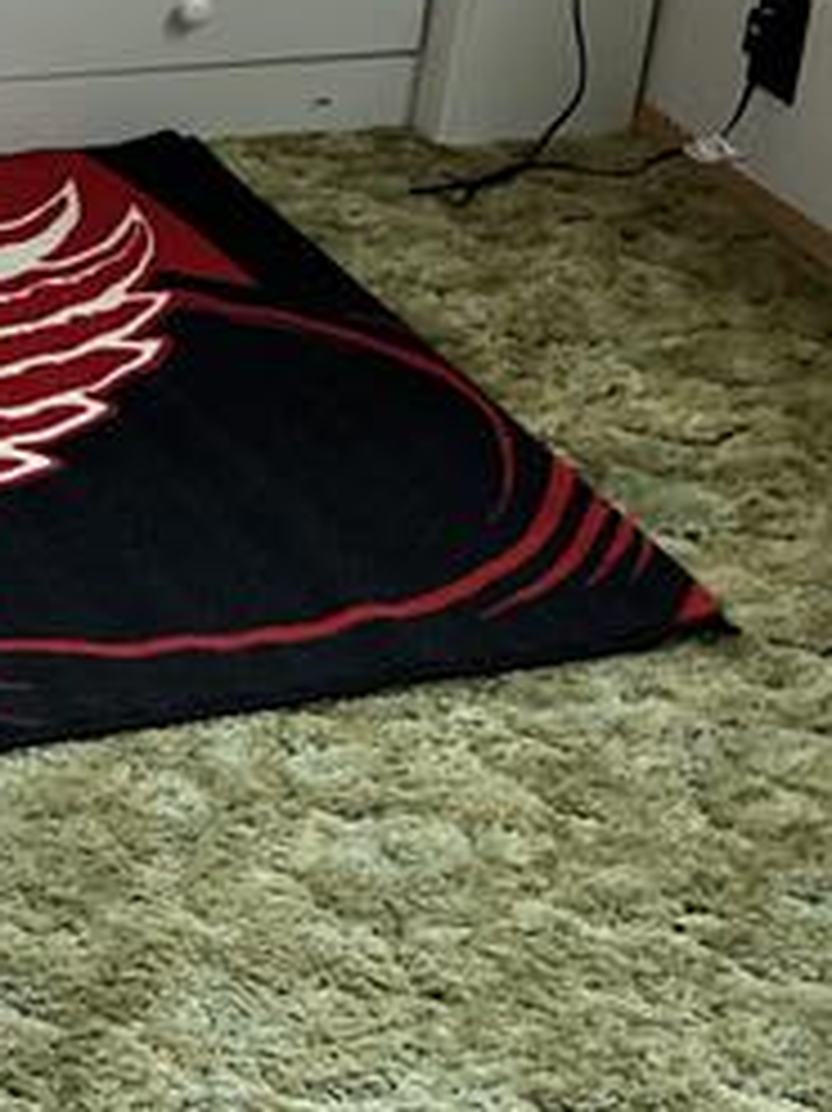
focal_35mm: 101
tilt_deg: -18.6
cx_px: -382
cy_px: -279
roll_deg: -5.4
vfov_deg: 18.3
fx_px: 3240
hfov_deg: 13.8
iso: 125
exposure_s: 1/121
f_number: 1.6
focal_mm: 5.1
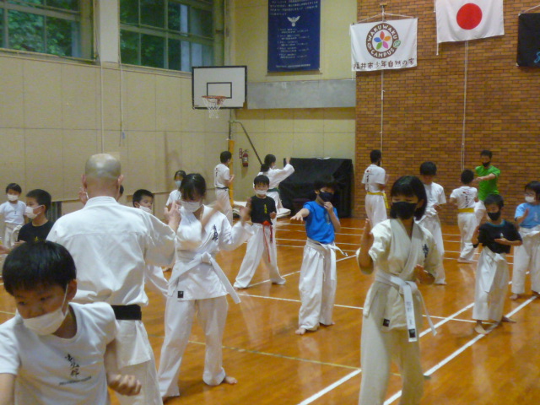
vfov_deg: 29.7
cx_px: 270
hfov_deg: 38.9
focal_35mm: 49
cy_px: 202
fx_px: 764
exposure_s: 1/50
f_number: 2.9
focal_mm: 4.9
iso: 400
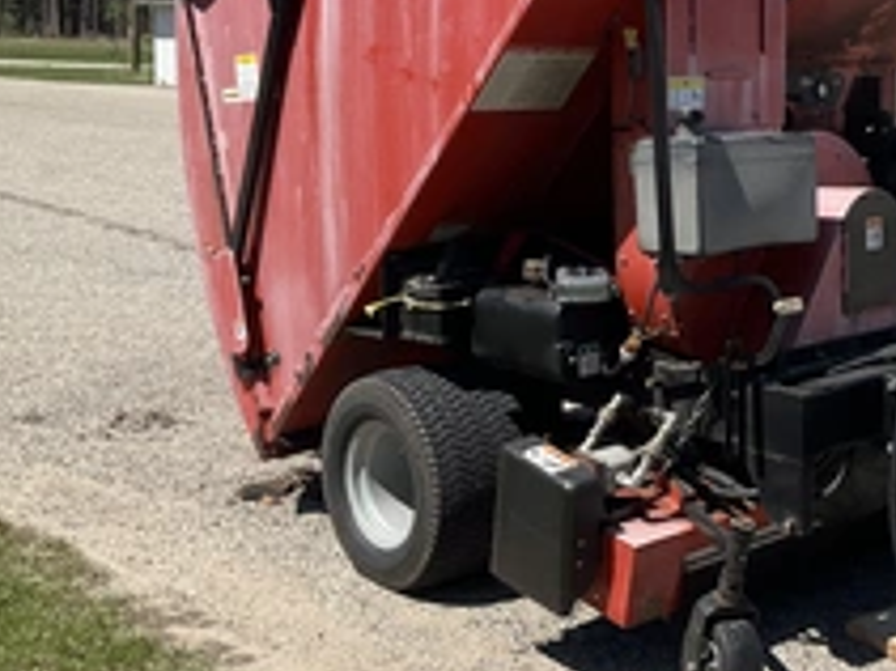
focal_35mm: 55
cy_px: 242
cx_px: 713
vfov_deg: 26.4
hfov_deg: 33.9
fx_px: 1423
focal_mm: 3
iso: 25
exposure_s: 1/1984
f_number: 1.8
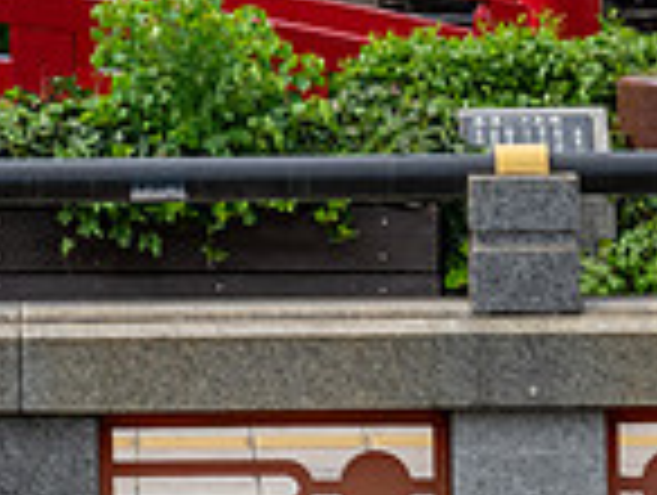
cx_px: -562
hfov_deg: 5.2
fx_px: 7167
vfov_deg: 3.9
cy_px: -157
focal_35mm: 377
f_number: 8
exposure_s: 1/80
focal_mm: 70
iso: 250
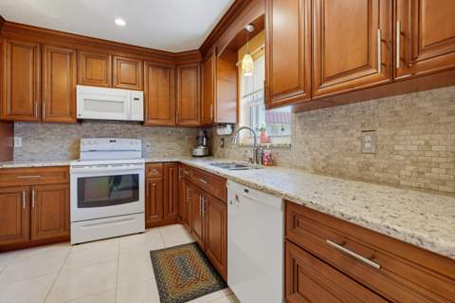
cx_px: 228
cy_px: 152
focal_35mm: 16
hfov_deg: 96.8
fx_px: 202
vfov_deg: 73.6
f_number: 3.2
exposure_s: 1/50
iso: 800
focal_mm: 16
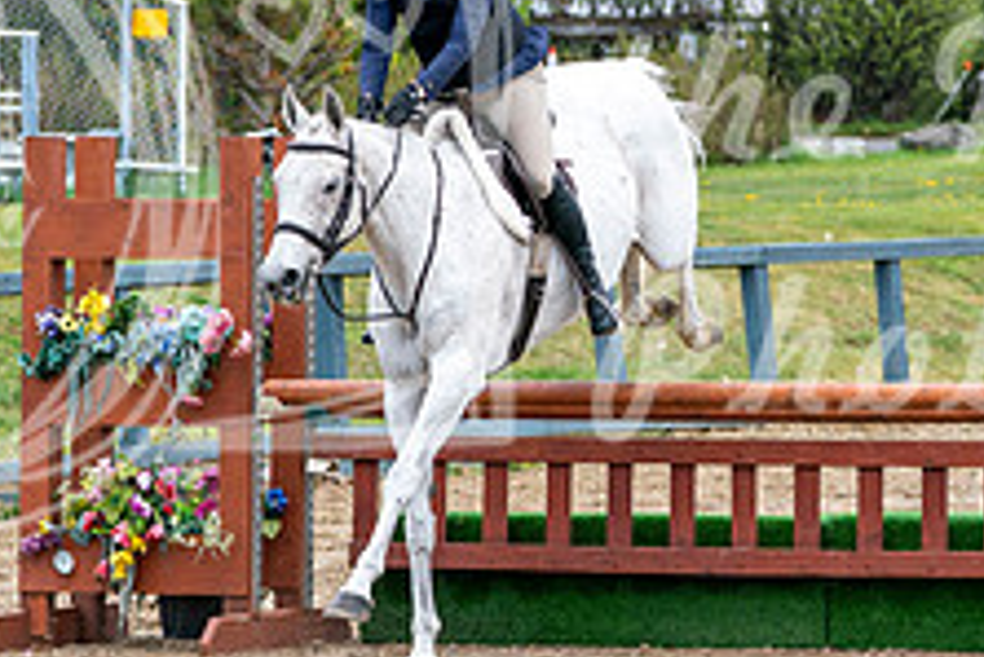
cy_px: 112
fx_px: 11104
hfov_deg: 5.1
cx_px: 507
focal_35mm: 406
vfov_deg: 3.4
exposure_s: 1/1250
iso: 500
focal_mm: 156
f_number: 5.6
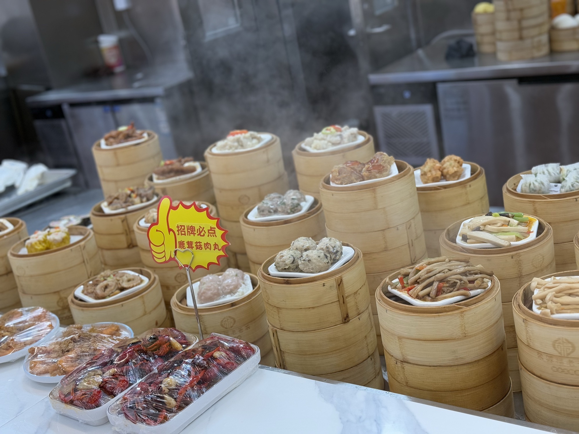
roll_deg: +12.6
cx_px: 290
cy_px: 217
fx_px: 803
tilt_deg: -18.5
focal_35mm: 48
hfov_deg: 39.7
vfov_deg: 30.3
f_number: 1.78
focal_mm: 6.76
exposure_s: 1/209
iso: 160
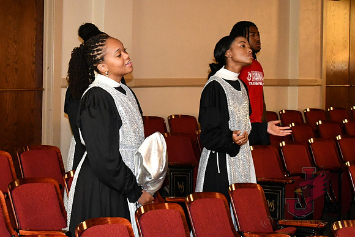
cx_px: 178
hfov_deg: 45.4
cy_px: 118
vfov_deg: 31.2
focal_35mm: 43
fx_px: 424
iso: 2200
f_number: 4.2
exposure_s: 1/60
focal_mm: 29
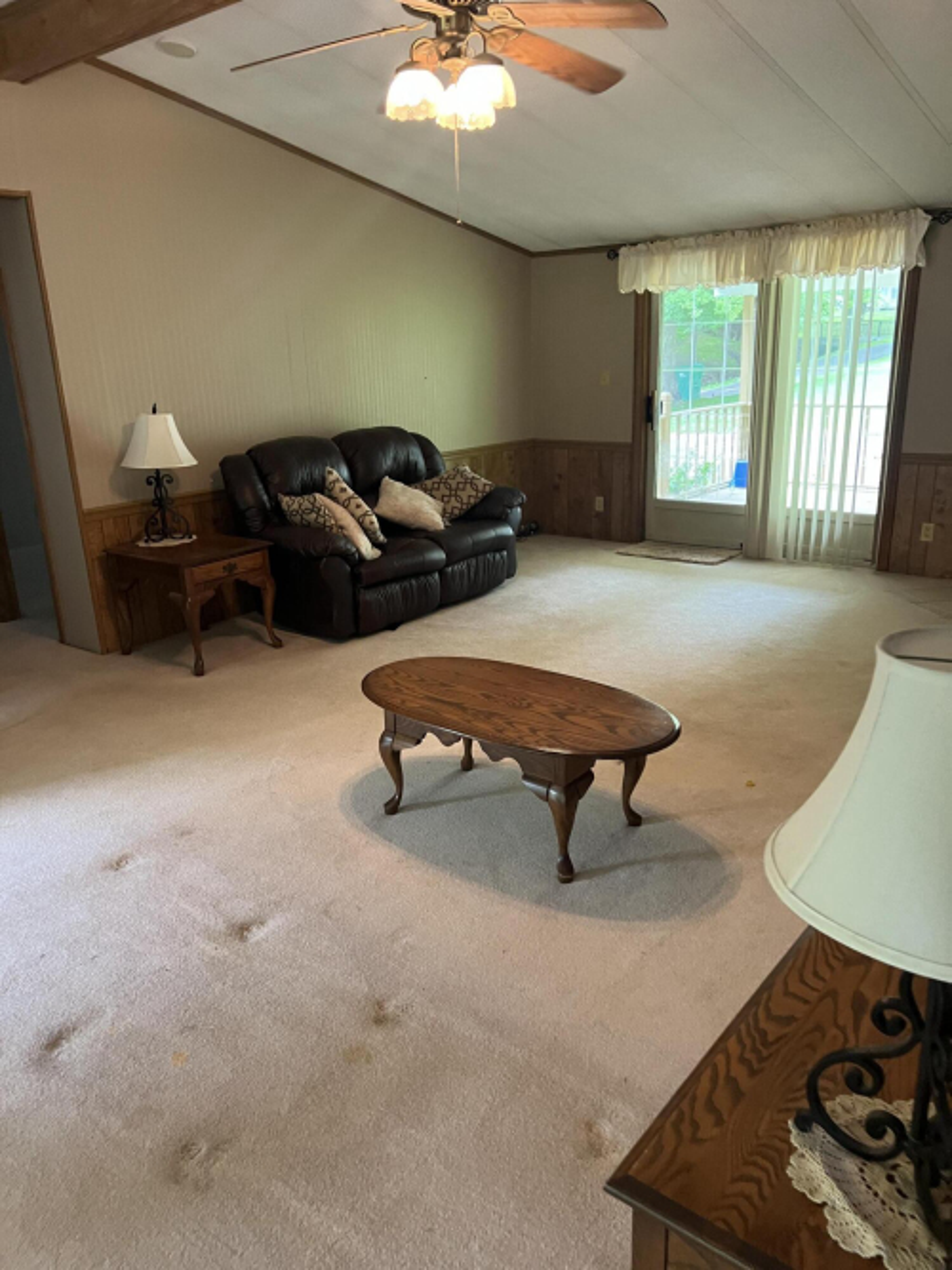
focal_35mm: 26
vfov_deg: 67.3
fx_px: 954
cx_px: 476
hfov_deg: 53.0
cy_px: 635
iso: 320
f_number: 1.5
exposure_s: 1/60
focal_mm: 5.7
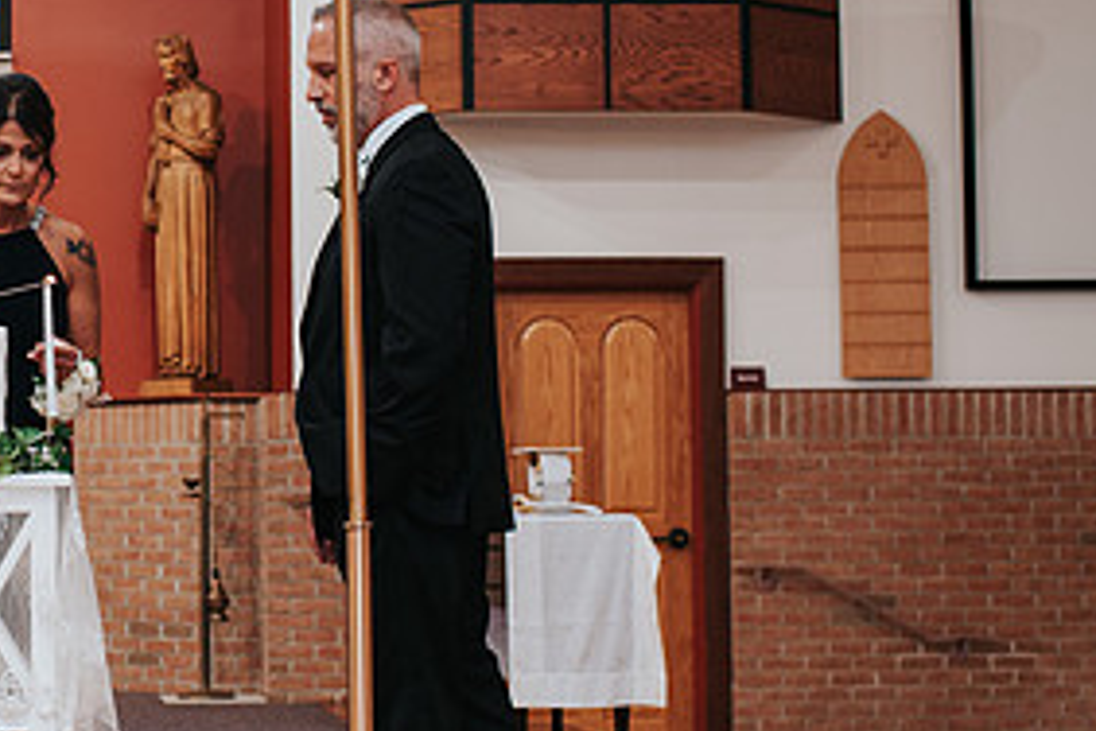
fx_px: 2922
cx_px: 14
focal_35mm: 96
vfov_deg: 14.2
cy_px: 322
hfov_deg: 20.6
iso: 320
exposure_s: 1/125
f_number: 2.8
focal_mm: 35
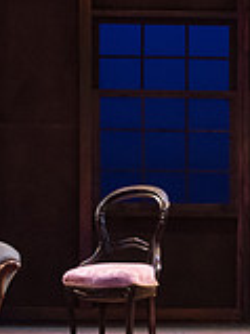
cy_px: 83
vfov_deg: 5.5
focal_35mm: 358
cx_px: 288
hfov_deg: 4.1
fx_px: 3452
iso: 3200
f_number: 3.2
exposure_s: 1/320
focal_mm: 102
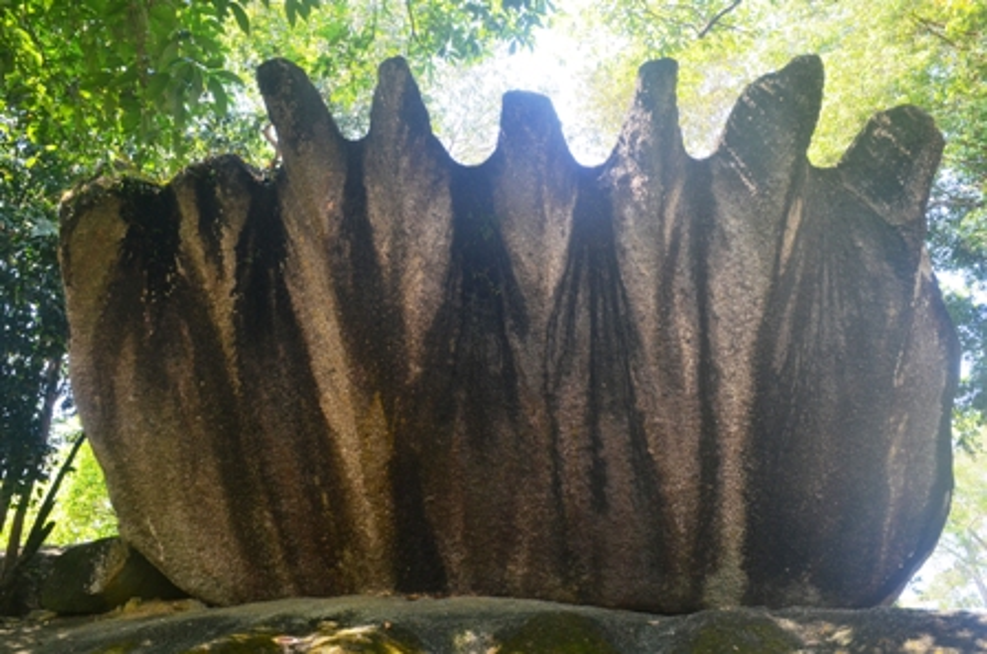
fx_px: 739
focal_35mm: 27
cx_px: 494
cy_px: 327
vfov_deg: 47.8
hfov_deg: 67.5
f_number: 9.5
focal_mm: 18
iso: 400
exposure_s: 1/60
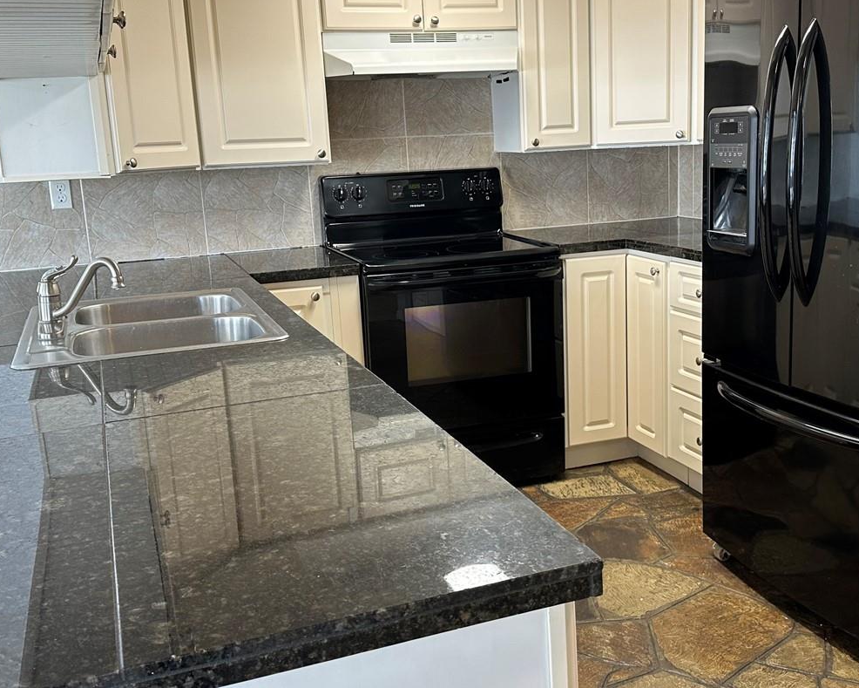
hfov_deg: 47.8
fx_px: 966
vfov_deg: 39.1
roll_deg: +2.4
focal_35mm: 38
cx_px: 482
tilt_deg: -11.2
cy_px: 319
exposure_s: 1/120
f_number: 1.78
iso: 125
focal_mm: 6.86
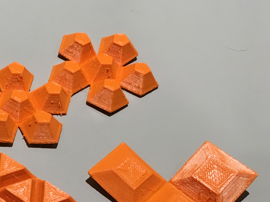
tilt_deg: -53.6
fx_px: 585
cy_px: 169
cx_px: -60
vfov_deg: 19.4
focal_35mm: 75
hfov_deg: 23.6
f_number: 2.2
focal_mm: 4.15
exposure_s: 1/30
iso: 32
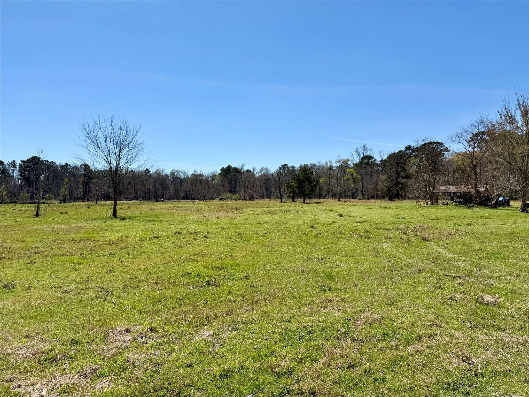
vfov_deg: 56.8
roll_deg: -0.2
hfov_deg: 71.6
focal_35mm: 24
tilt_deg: +0.2
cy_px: 198
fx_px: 367
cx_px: 264
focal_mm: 6.76
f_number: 1.78
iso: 80
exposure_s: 1/8130
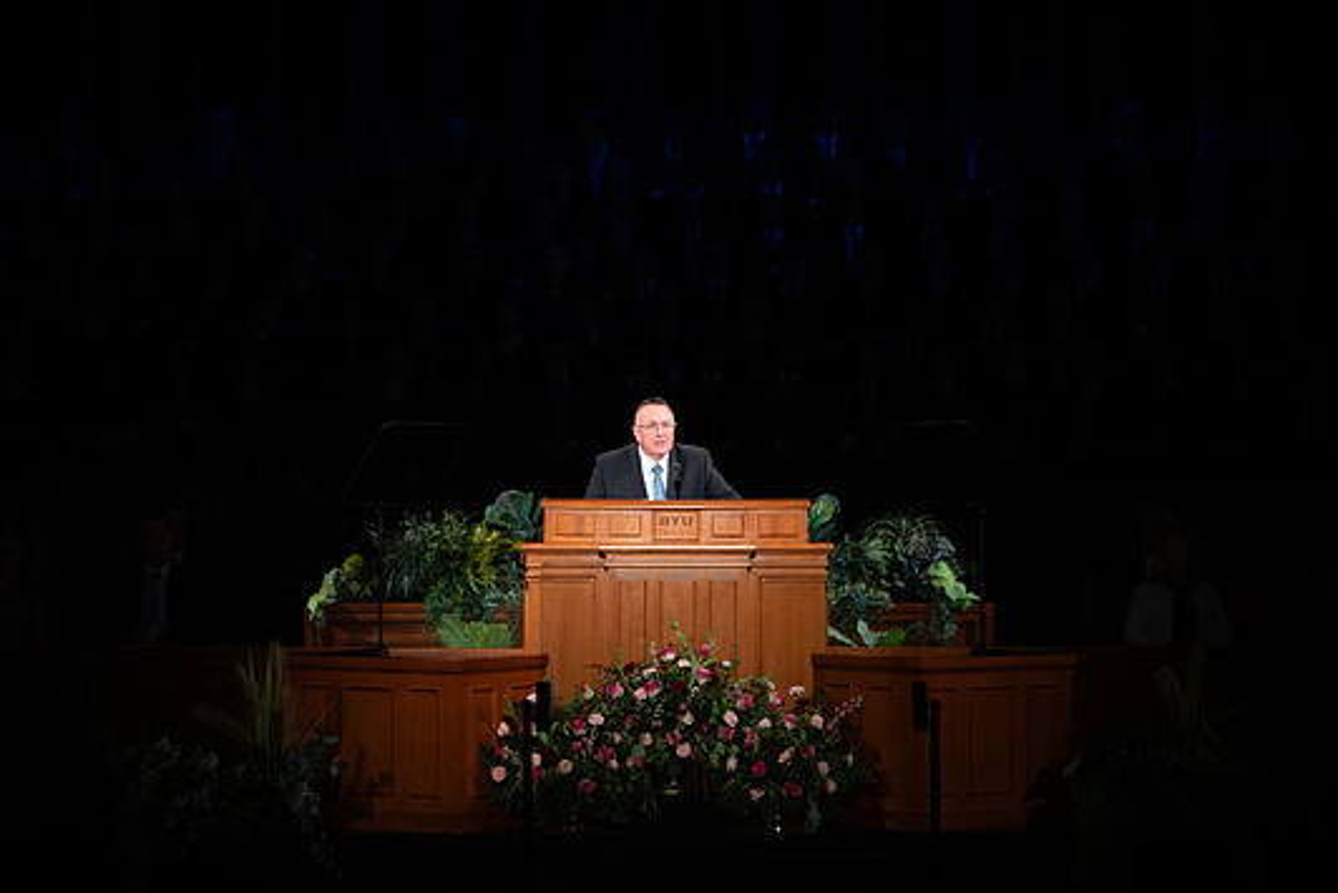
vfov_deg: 6.9
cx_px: 669
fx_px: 7398
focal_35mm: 199
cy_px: 484
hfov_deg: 10.3
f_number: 2.8
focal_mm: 180
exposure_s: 1/160
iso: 1250
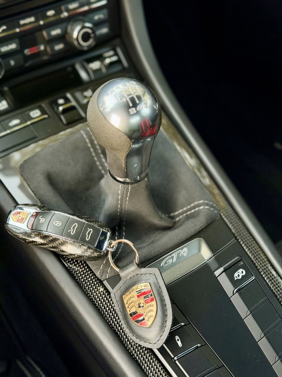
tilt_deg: -45.1
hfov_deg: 30.3
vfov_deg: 39.7
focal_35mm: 48
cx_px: 141
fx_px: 521
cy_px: 188
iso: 500
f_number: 1.78
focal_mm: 6.76
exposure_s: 1/34
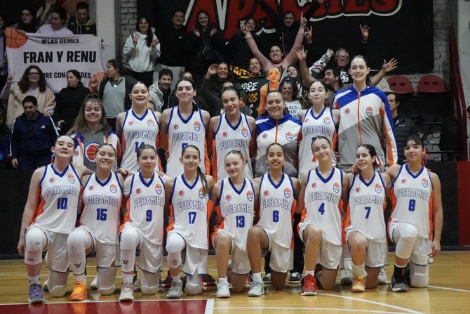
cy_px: 157
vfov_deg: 16.7
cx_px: 235
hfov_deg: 24.8
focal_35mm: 82
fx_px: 1071
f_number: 4.5
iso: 20000
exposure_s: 1/1250
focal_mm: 55
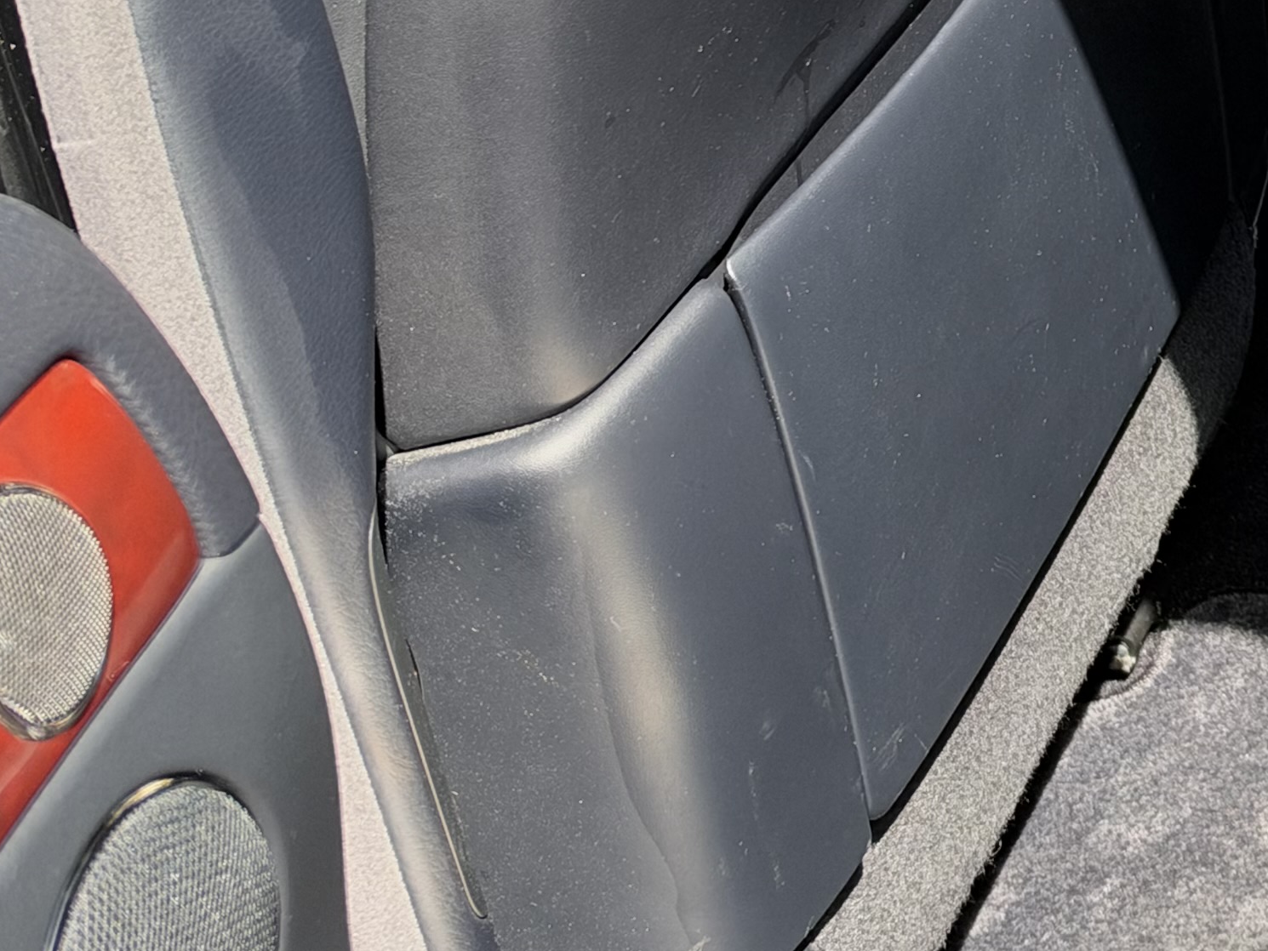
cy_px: -293
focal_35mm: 92
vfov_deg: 15.3
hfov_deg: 19.6
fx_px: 3371
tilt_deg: -25.8
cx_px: 1668
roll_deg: +12.0
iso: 80
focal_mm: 6.93
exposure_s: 1/513
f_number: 1.8
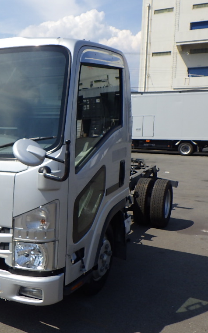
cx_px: 8
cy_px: 167
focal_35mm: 40
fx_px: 363
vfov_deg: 49.3
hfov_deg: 30.1
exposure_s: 1/1250
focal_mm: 5
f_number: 4.2
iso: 125
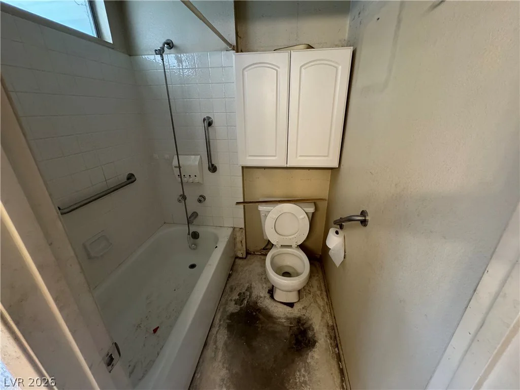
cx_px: 260
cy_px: 195
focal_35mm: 14
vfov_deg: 85.7
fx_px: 210
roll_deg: +0.5
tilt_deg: -23.8
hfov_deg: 102.1
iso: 250
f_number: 2.2
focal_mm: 2.22
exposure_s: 1/60
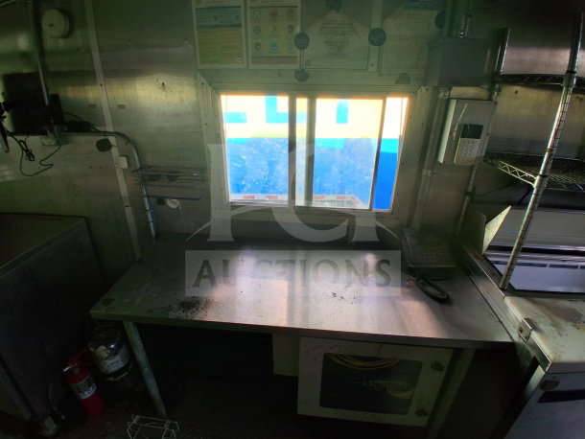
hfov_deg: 91.0
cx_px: 292
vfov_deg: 74.8
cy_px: 220
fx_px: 287
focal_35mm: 17
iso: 50
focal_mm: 1.4
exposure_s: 1/100
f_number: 2.2
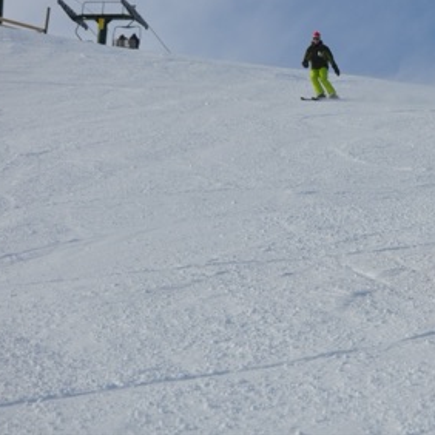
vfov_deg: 12.2
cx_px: 350
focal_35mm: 143
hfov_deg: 12.2
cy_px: 191
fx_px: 2033
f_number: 8
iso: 200
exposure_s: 1/1000
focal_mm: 66
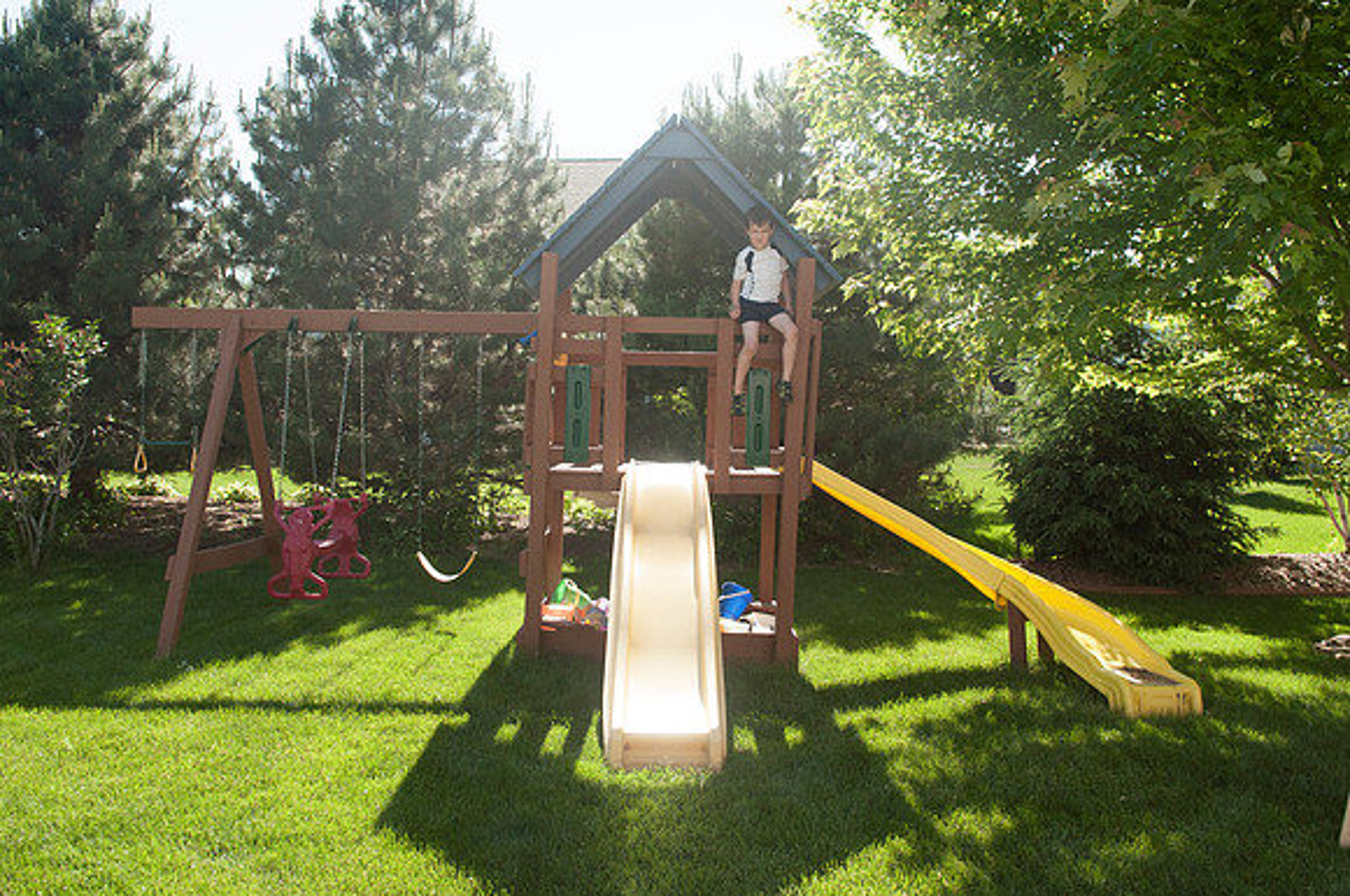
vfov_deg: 47.8
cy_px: 448
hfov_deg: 67.5
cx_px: 675
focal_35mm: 27
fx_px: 1011
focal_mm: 18
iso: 400
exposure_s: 1/2000
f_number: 5
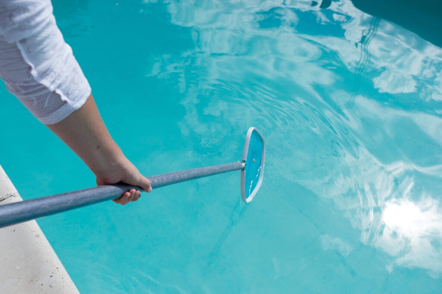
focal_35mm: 31
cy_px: 147
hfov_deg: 60.3
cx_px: 221
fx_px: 381
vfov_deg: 42.3
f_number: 4.5
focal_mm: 20.5
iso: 100
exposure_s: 1/1400
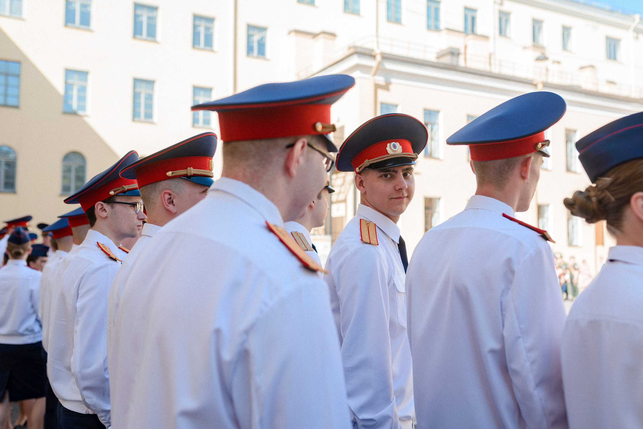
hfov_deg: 51.4
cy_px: 214
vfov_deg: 35.6
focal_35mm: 37
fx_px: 669
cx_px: 321
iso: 100
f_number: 3.2
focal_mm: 35
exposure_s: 1/640
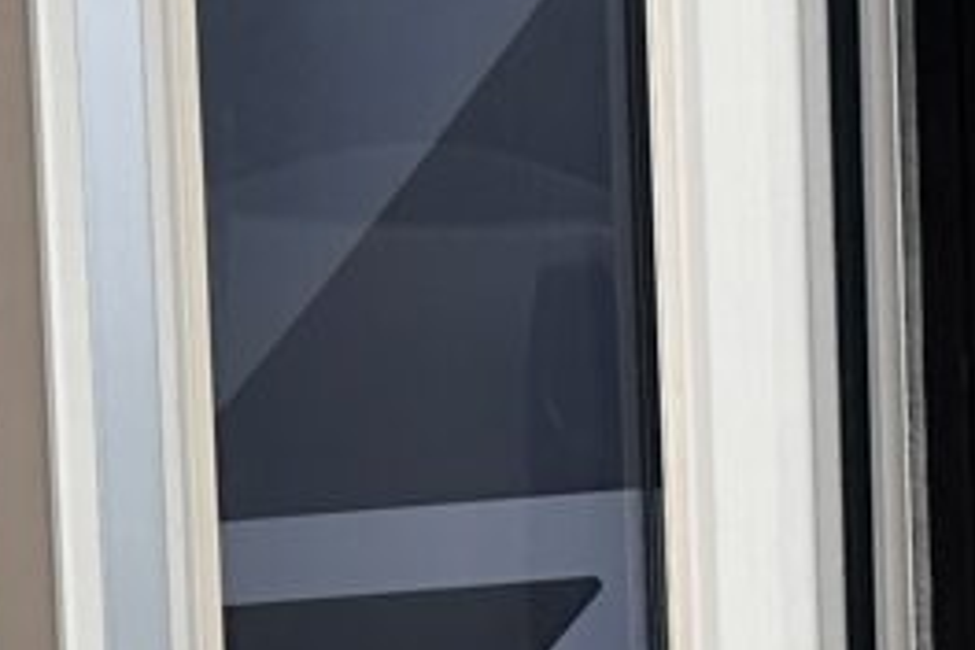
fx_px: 5254
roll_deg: +2.0
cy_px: 694
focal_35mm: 194
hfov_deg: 10.6
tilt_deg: -3.6
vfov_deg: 7.0
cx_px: 595
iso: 80
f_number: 1.78
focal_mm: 6.86
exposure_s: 1/1751
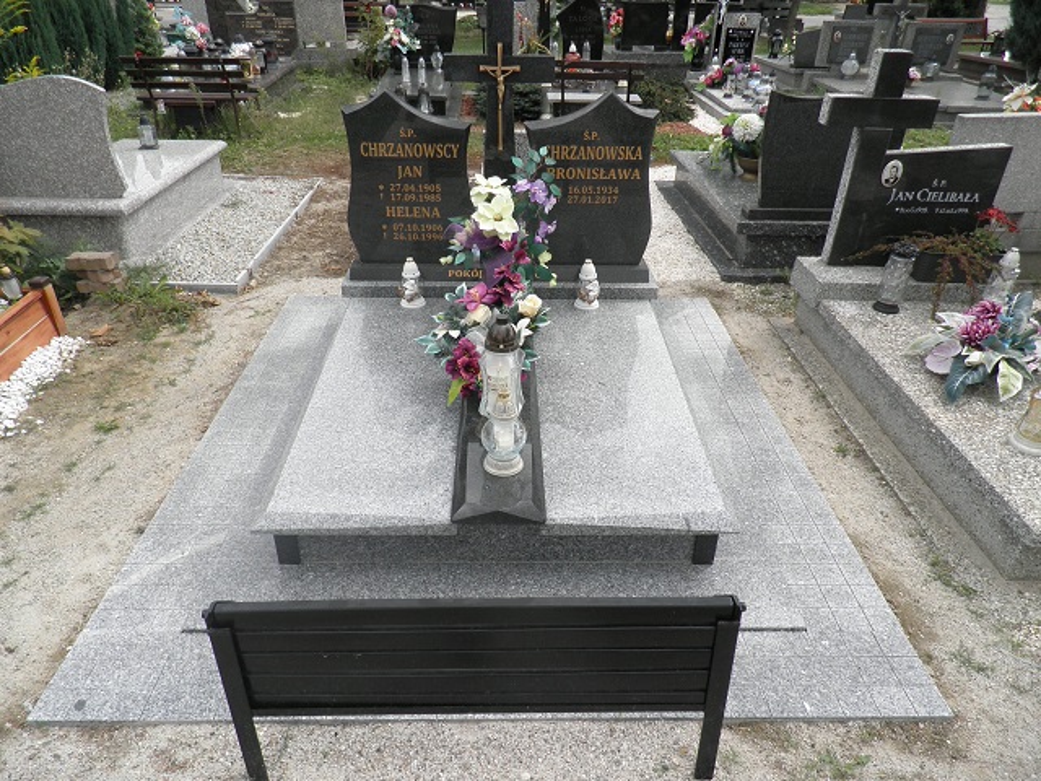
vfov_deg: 56.8
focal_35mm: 24
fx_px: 722
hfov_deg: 71.6
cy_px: 390
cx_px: 520
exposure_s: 1/320
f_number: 3.3
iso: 64
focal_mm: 4.3
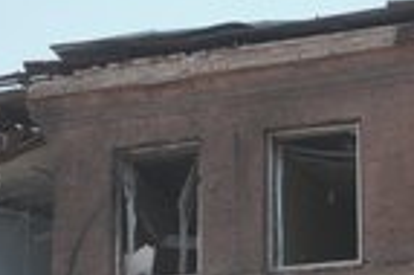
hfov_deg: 17.8
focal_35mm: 115
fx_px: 1321
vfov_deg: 11.6
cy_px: 339
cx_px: 255
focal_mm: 41
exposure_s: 1/250
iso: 50
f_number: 6.3
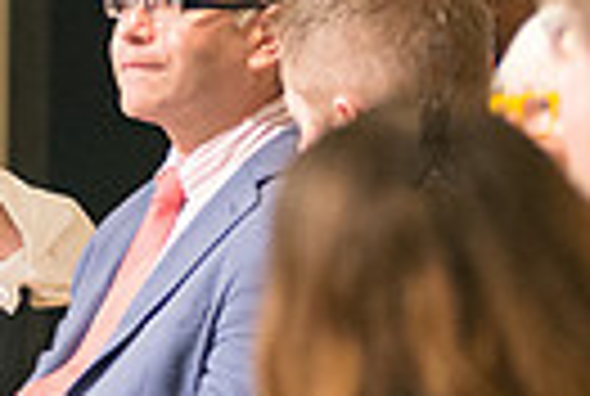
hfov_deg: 4.6
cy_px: 326
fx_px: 7260
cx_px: -149
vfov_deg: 3.1
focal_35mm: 442
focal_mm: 100
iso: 4000
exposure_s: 1/200
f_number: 2.8
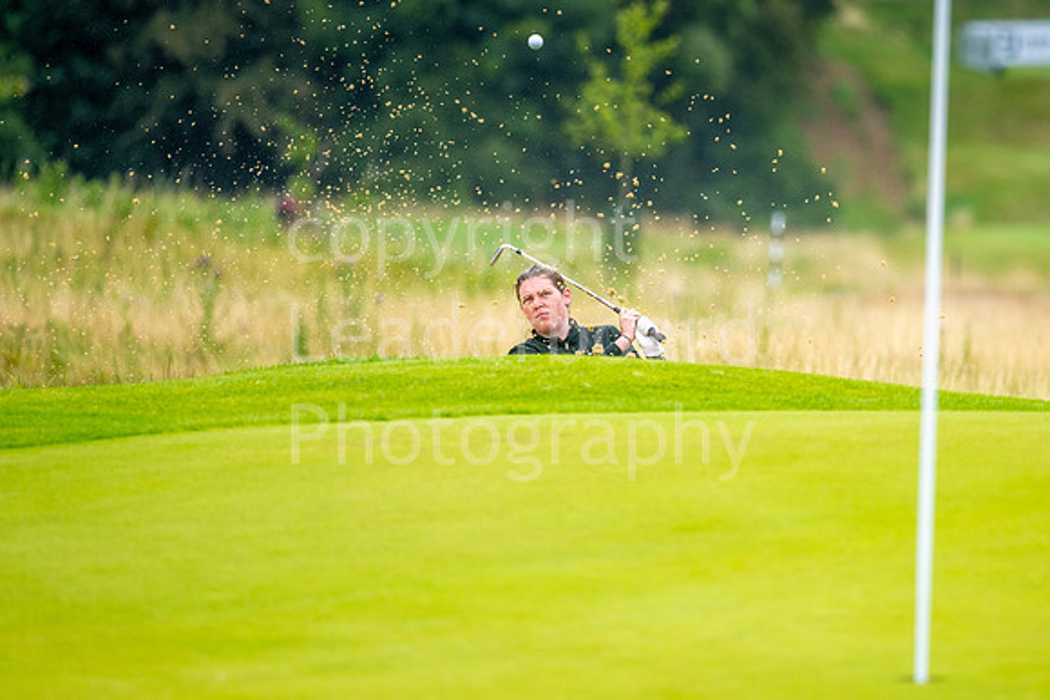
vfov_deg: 3.2
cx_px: 692
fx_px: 12600
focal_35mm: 432
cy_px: 309
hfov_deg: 4.8
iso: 320
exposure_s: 1/1000
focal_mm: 300
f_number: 4.5
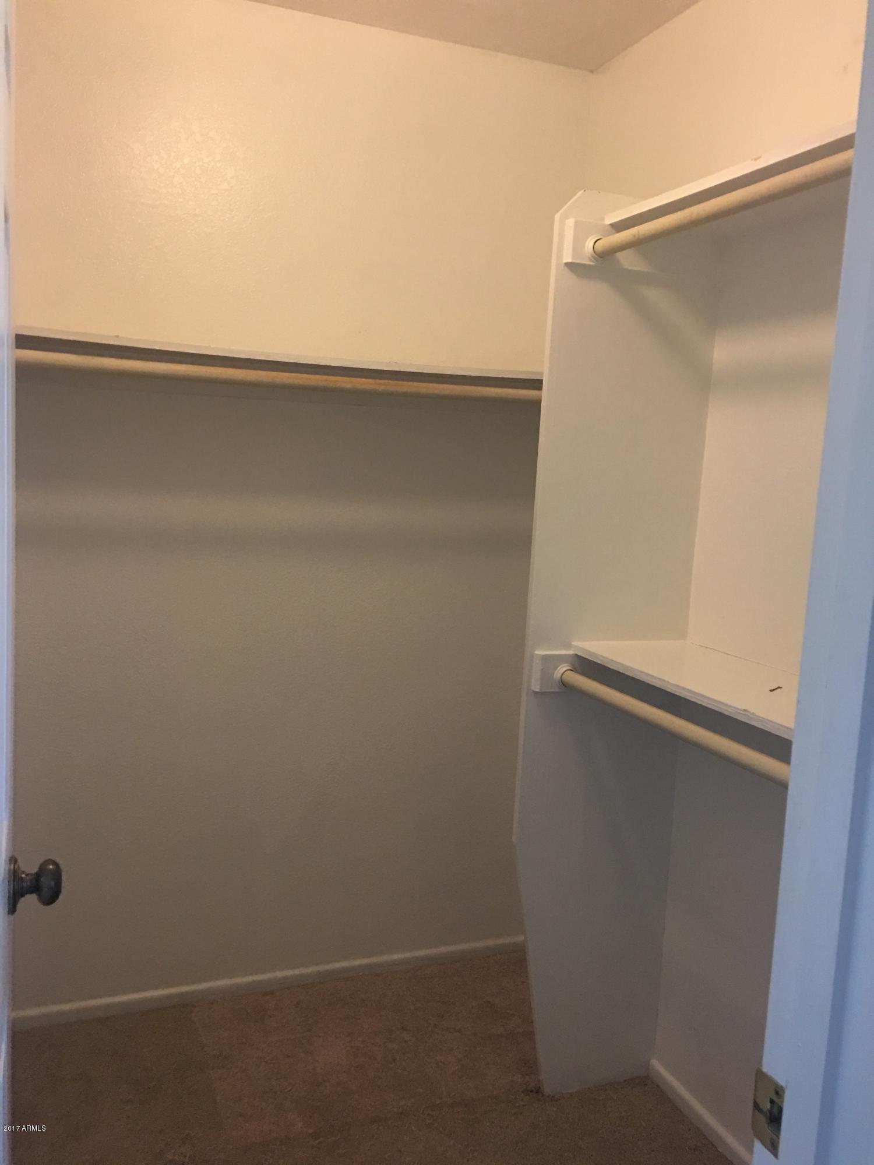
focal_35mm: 29
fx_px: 976
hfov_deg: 48.2
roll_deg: -3.1
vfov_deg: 61.7
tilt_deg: -6.4
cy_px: 582
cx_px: 437
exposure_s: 1/15
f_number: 2.2
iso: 100
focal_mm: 4.15
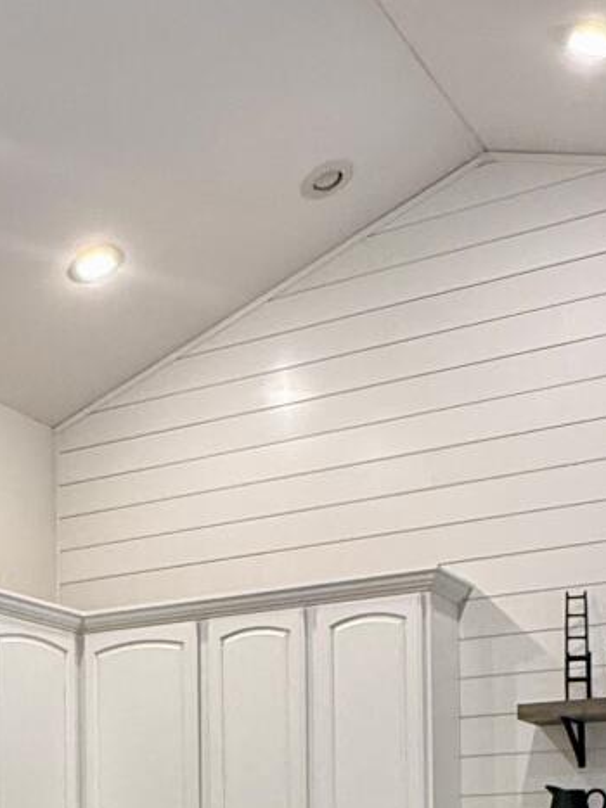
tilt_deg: +2.0
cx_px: 128
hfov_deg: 24.1
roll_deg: +0.1
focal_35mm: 60
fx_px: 1401
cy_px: 858
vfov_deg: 29.5
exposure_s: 1/120
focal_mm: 2.22
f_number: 2.2
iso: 250
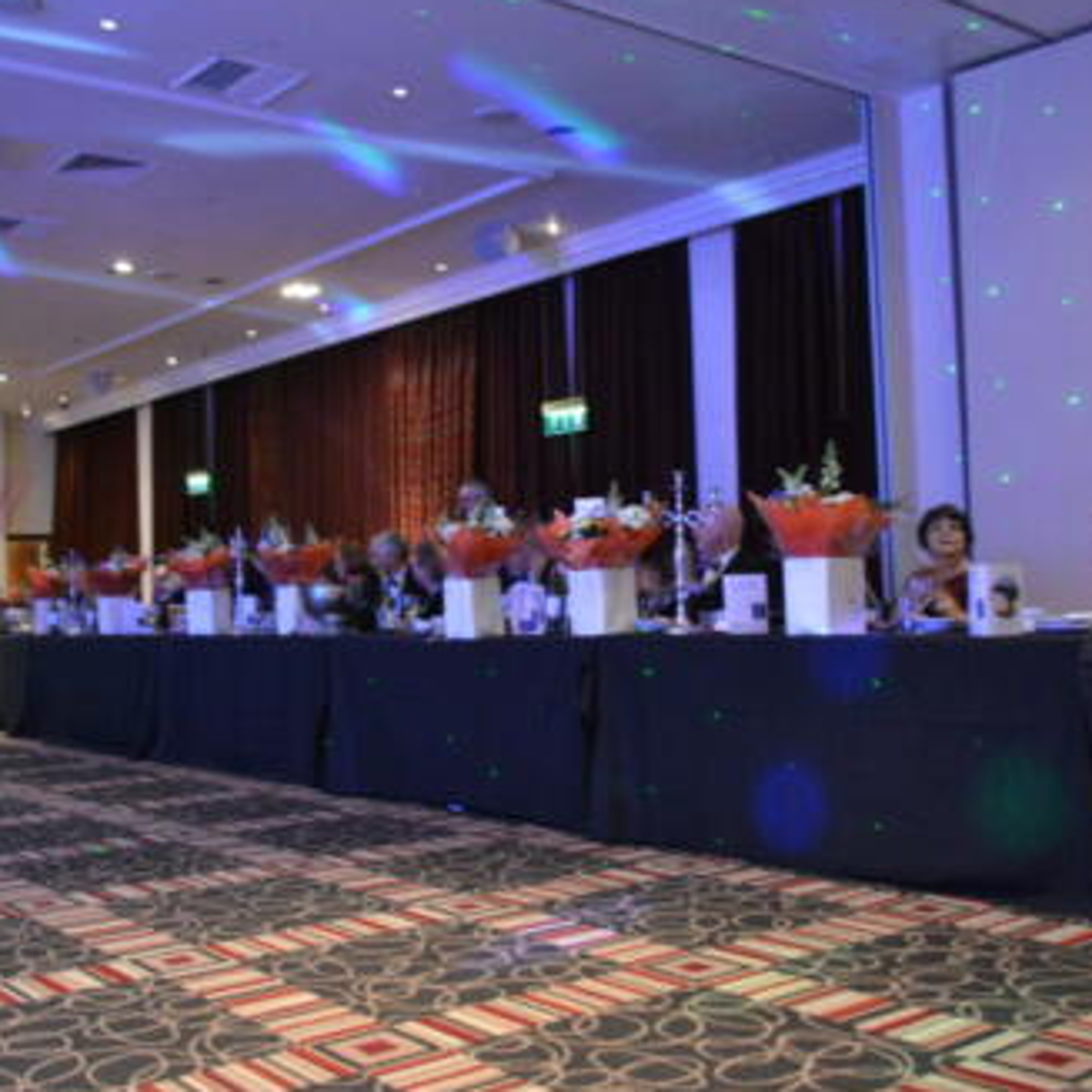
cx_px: 454
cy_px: 539
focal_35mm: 39
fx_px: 1392
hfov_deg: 42.7
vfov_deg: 42.8
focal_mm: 20
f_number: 3.8
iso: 3200
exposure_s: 1/8
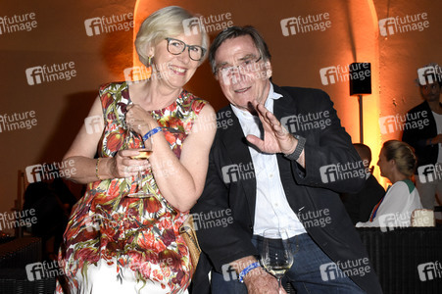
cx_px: 221
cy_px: 147
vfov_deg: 36.8
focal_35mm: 36
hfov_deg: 53.2
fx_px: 442
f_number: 6.3
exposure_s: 1/60
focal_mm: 24
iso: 3200
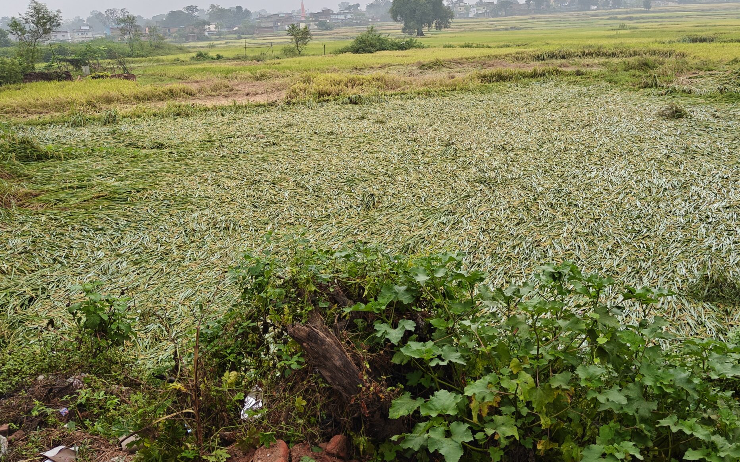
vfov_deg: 36.2
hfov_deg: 54.4
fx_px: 706
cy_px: 188
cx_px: 483
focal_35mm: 35
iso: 80
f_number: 1.8
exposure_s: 1/441
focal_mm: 5.59
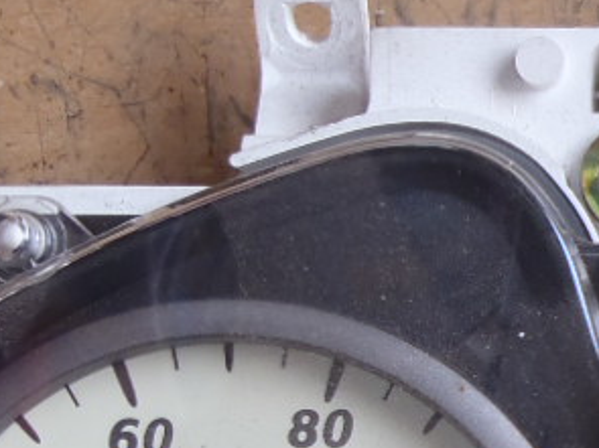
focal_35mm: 165
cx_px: 948
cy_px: 657
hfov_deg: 11.4
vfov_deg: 8.8
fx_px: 2854
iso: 100
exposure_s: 1/40
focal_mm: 6.83
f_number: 4.6
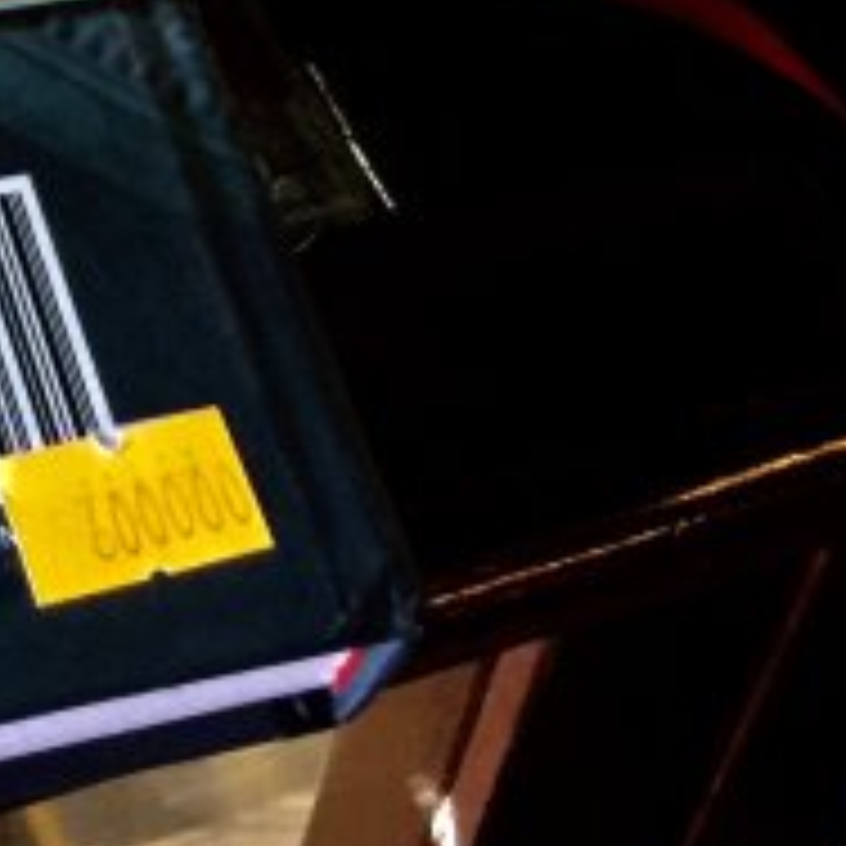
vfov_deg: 12.5
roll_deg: -2.3
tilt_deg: -35.8
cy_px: -914
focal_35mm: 121
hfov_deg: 13.4
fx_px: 3346
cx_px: -493
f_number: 2.2
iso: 160
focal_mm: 4.15
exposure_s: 1/8
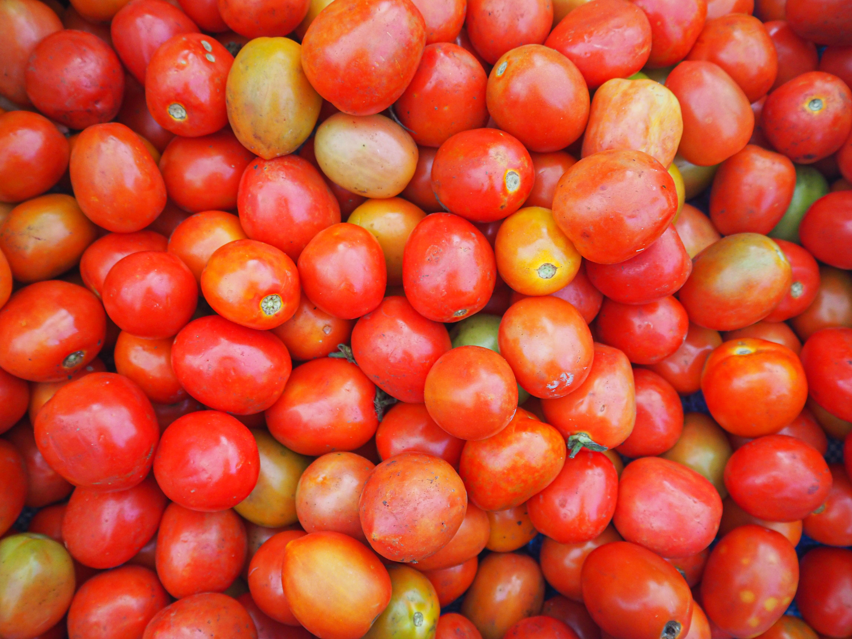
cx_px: 426
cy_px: 320
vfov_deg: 49.7
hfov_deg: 63.4
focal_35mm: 28
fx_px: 689
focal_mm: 14
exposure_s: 1/60
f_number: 3.5
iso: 640
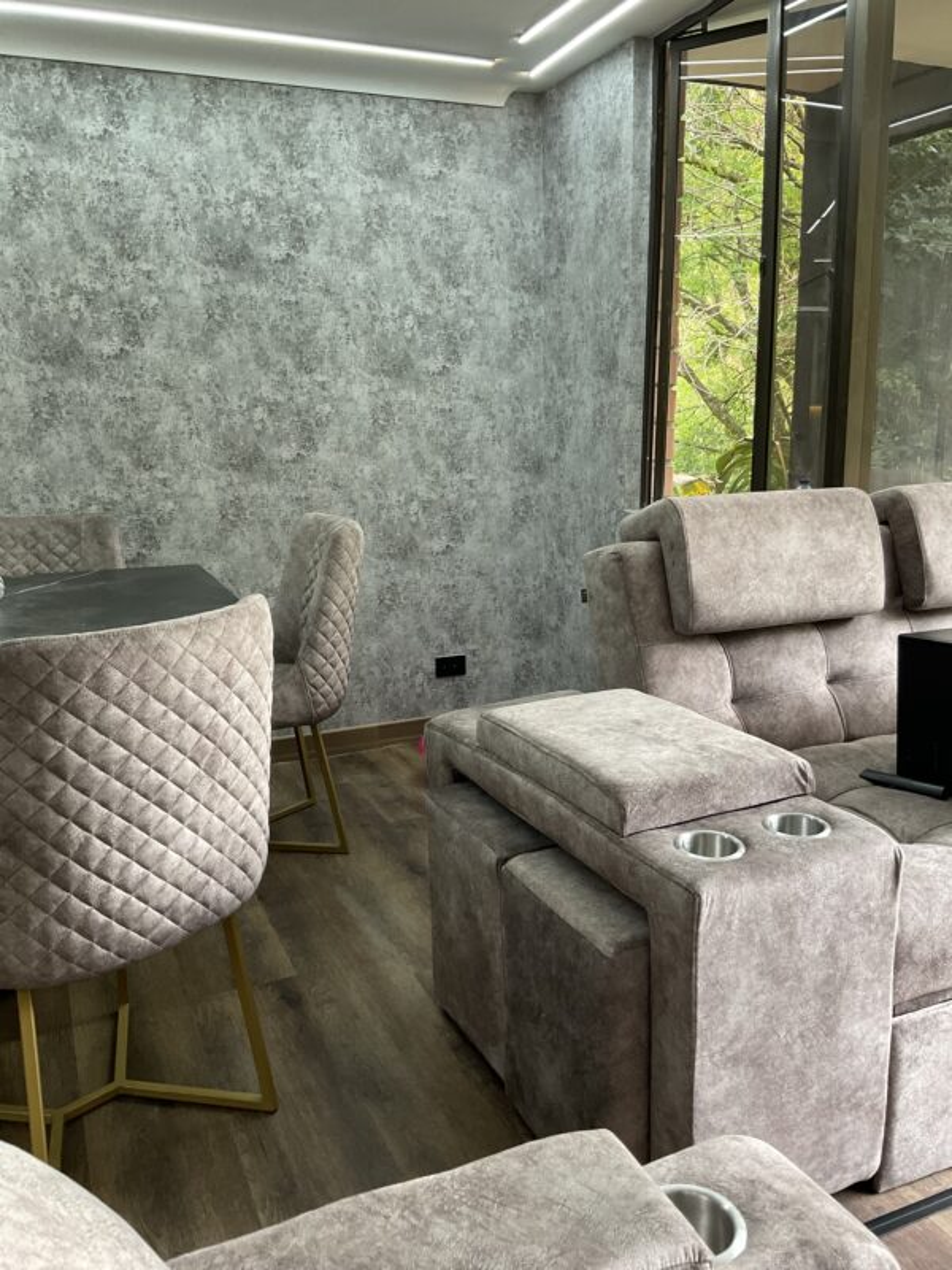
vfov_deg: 61.7
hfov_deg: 48.2
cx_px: 476
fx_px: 1063
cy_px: 635
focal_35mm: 29
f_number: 1.8
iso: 64
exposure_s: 1/60
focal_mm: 3
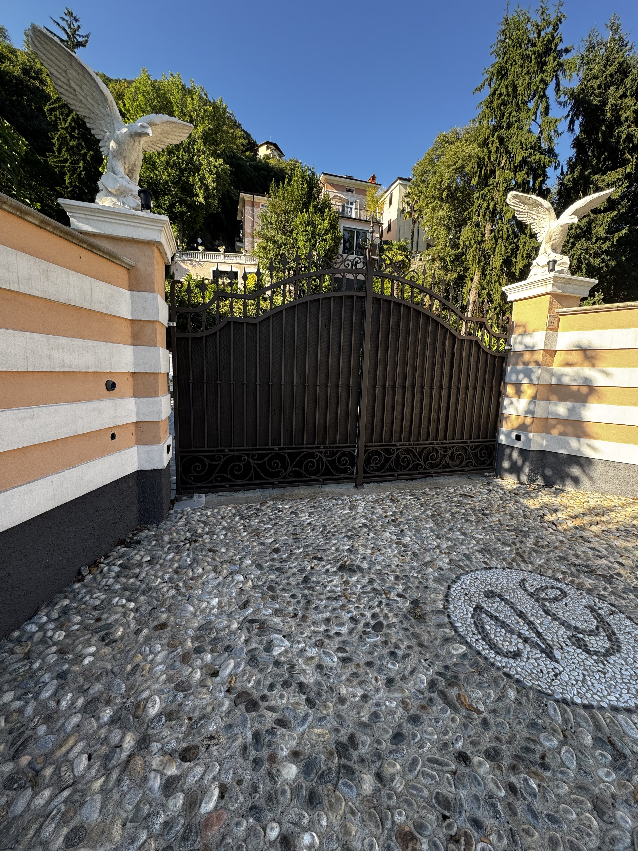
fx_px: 344
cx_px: 319
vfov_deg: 102.1
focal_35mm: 14
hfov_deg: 85.7
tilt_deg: -7.3
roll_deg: -1.9
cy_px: 426
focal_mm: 2.22
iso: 40
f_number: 2.2
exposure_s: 1/198
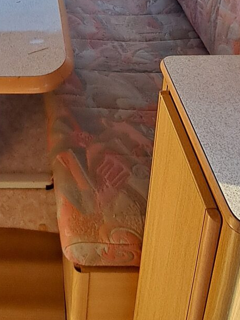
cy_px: -58
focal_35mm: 54
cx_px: 2
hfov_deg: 25.7
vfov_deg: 30.5
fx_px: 499
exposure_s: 1/130
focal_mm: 1.74
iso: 50
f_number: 2.2
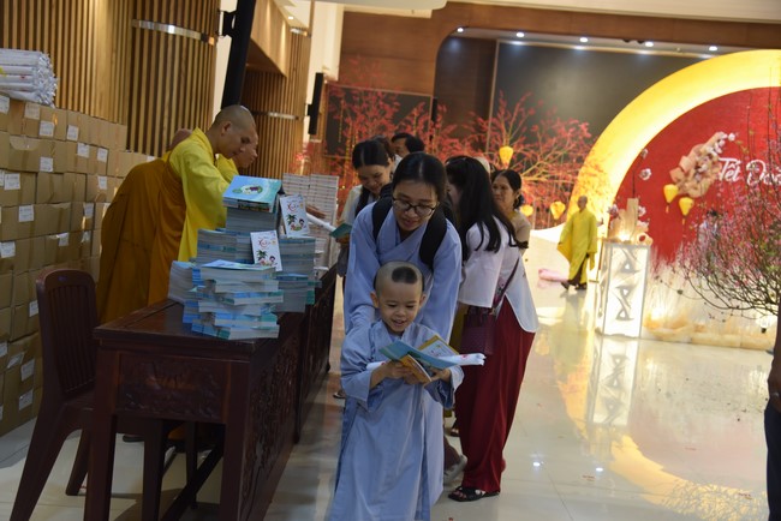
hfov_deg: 48.4
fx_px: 868
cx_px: 390
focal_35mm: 40
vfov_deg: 33.4
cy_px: 260
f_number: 4
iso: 1100
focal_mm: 40
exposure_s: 1/60
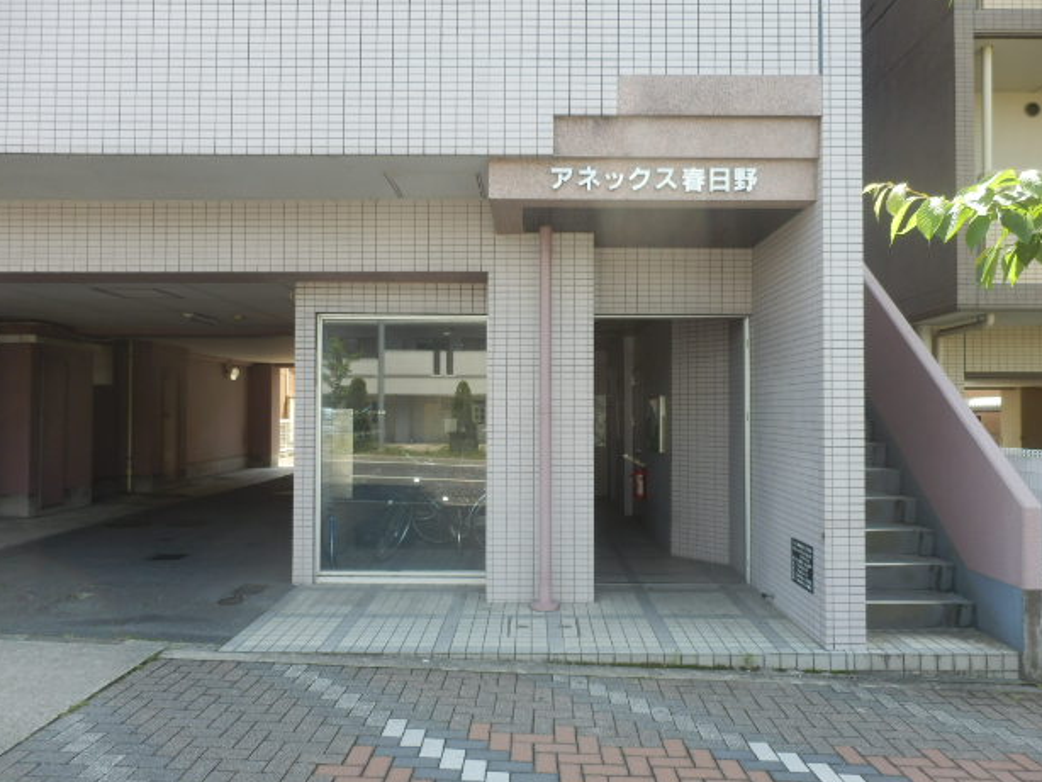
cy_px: 394
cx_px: 533
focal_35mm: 25
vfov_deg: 54.9
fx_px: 753
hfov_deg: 69.4
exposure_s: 1/160
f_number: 3
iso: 80
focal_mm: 4.2
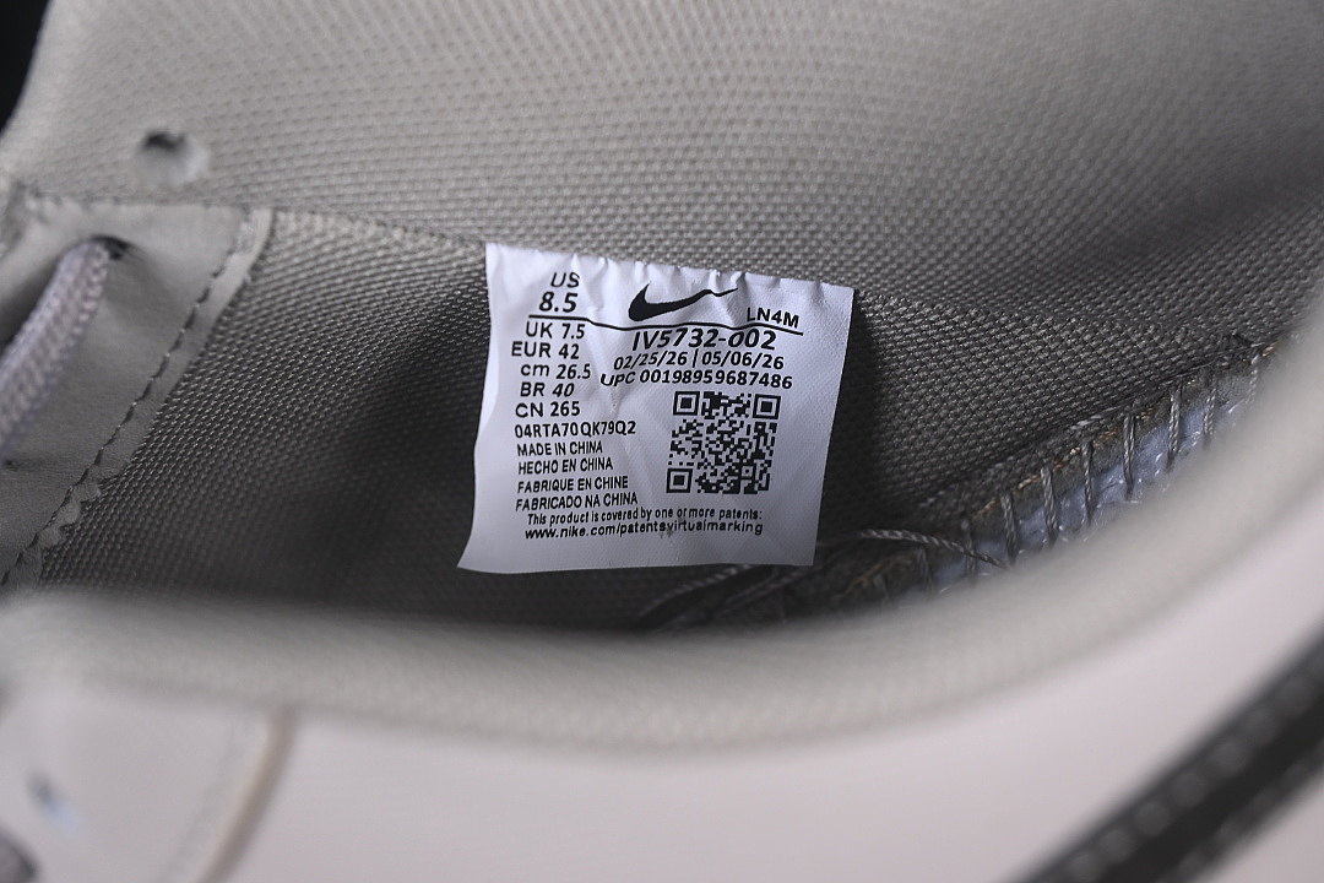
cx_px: 662
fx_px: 2758
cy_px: 442
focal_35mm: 75
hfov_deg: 27.0
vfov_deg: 18.2
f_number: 7.1
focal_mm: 50
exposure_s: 1/80
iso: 160
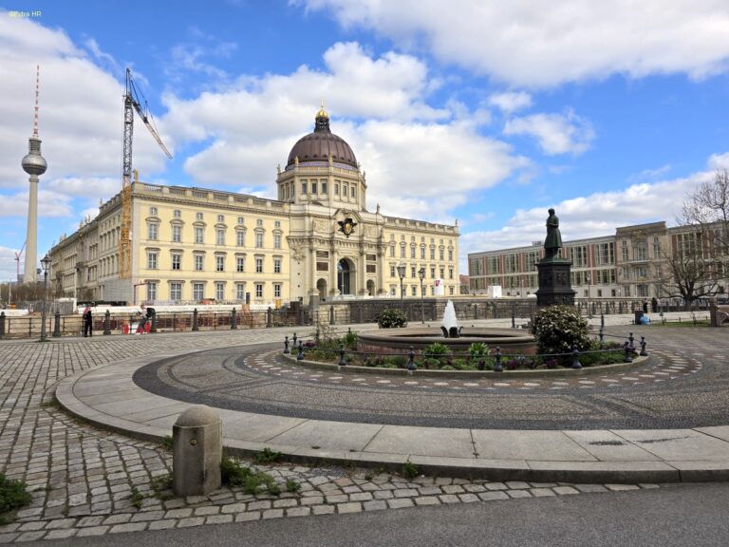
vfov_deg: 58.9
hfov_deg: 73.9
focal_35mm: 23
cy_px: 274
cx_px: 364
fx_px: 484
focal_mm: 6.3
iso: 12
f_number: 1.7
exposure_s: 1/719
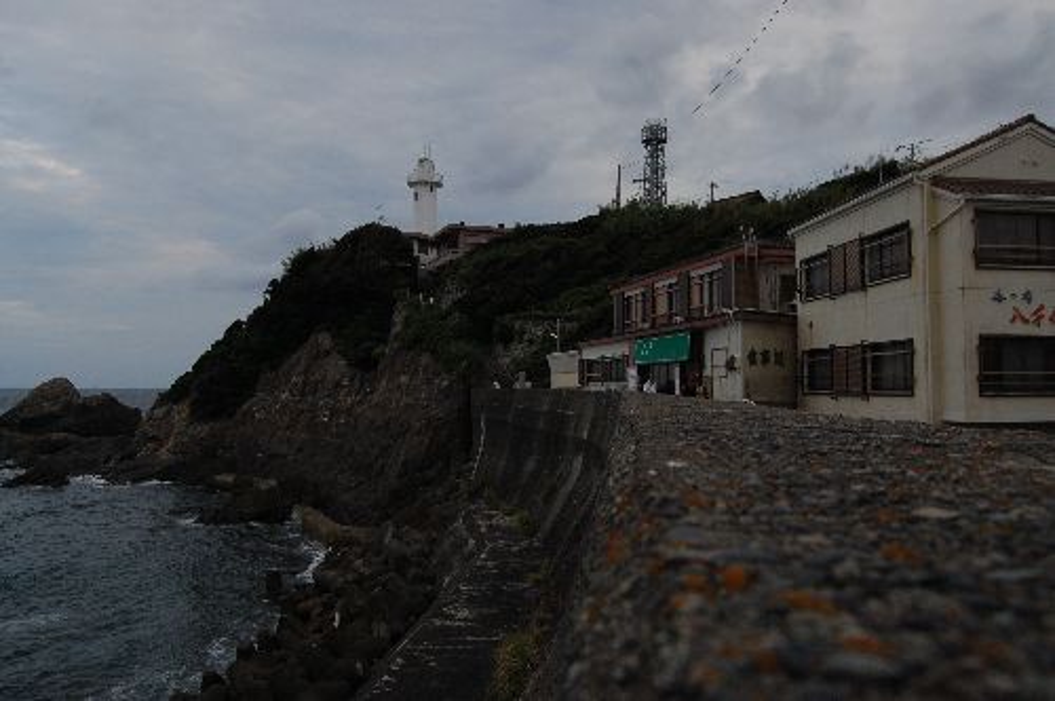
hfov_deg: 67.4
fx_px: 790
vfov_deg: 47.8
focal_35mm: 27
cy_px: 350
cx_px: 528
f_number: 8
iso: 800
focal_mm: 18
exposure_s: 1/1000
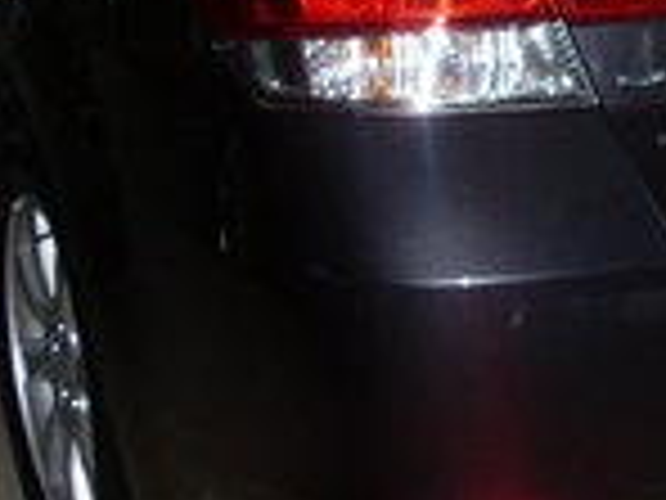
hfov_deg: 17.9
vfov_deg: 14.3
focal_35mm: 103
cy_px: 104
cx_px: 860
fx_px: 1982
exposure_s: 1/45
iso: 100
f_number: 3
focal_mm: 6.3
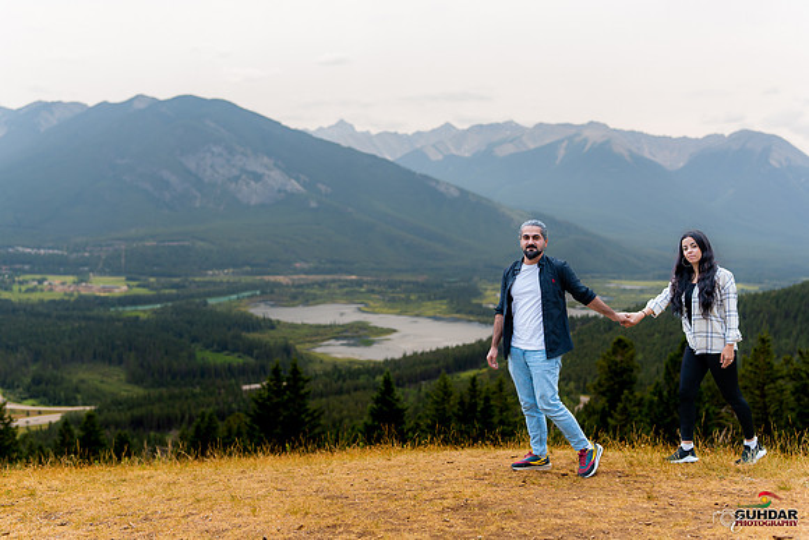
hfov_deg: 54.4
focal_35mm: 35
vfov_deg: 37.9
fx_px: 787
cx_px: 404
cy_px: 270
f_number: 2
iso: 200
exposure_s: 1/5000
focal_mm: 35
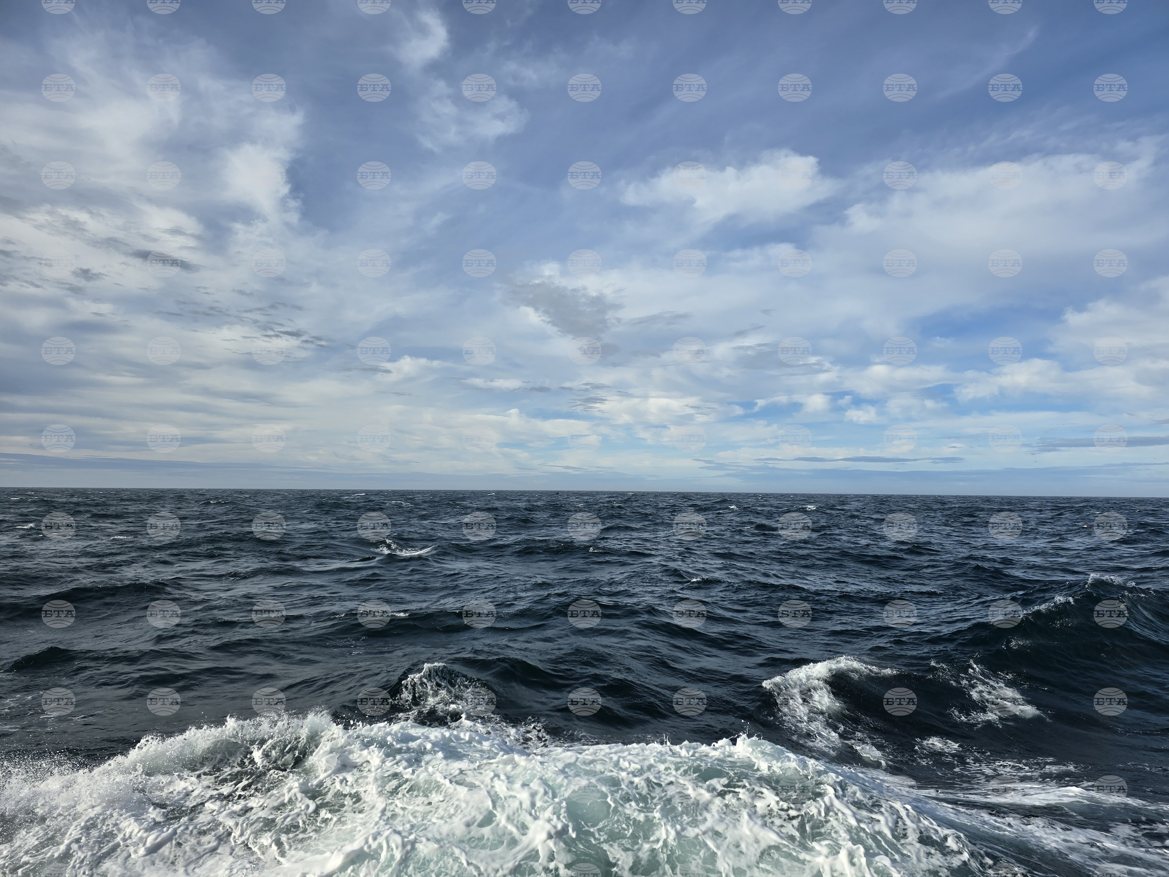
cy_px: 438
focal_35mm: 23
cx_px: 584
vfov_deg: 58.9
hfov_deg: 73.9
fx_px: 777
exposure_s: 1/1073
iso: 12
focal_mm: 6.3
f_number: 1.7
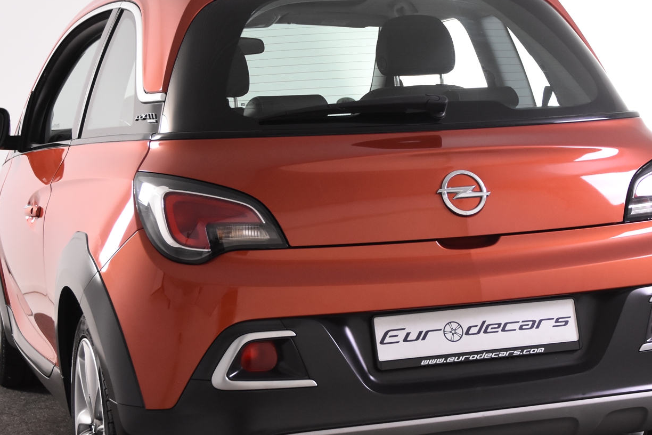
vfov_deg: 17.1
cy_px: 248
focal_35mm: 80
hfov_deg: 25.3
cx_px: 370
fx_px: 1449
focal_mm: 34
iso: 1600
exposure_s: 1/100
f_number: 5
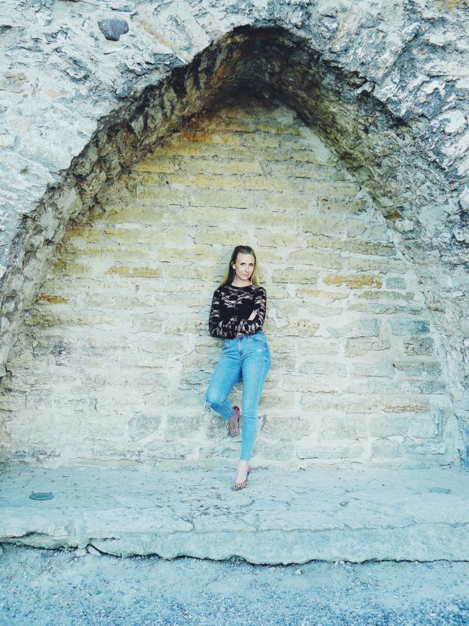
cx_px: 234
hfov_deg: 39.7
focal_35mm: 36
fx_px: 650
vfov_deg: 51.4
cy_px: 313
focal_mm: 6
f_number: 2.8
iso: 100
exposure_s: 1/80
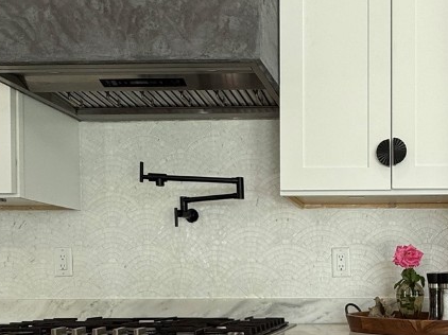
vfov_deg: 39.4
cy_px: 286
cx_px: 392
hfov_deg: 49.0
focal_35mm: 34
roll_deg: -0.4
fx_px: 440
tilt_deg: -0.6
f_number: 2.2
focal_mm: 2.22
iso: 50
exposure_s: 1/99
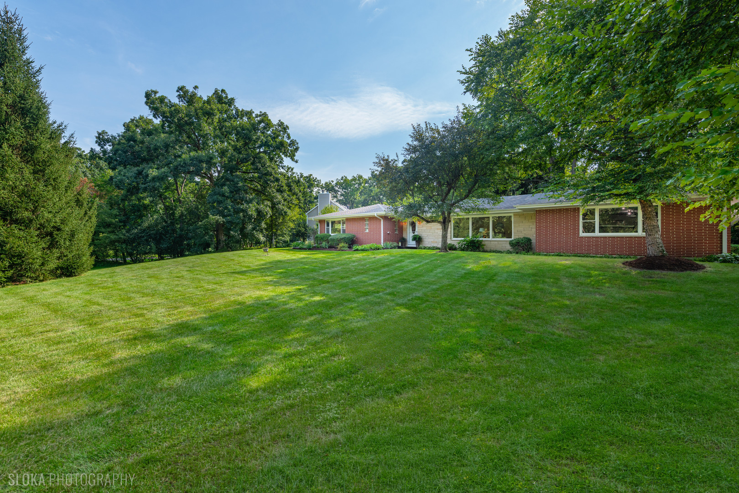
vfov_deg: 81.2
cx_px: 370
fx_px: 287
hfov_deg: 104.3
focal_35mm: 14
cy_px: 246
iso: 80
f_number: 8
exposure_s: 1/160
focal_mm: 14
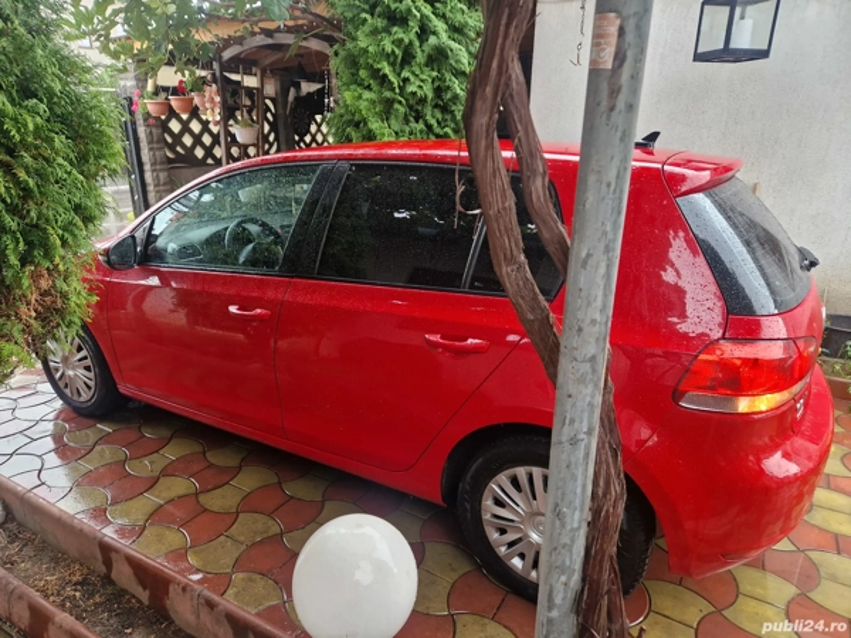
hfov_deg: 73.9
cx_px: 426
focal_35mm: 23
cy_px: 319
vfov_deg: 58.9
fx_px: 565
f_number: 1.8
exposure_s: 1/100
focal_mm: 5.4
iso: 160
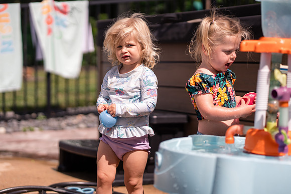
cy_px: 97
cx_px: 146
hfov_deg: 23.9
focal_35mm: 85
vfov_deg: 16.1
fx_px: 687
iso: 200
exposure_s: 1/6400
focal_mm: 85
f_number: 2.2
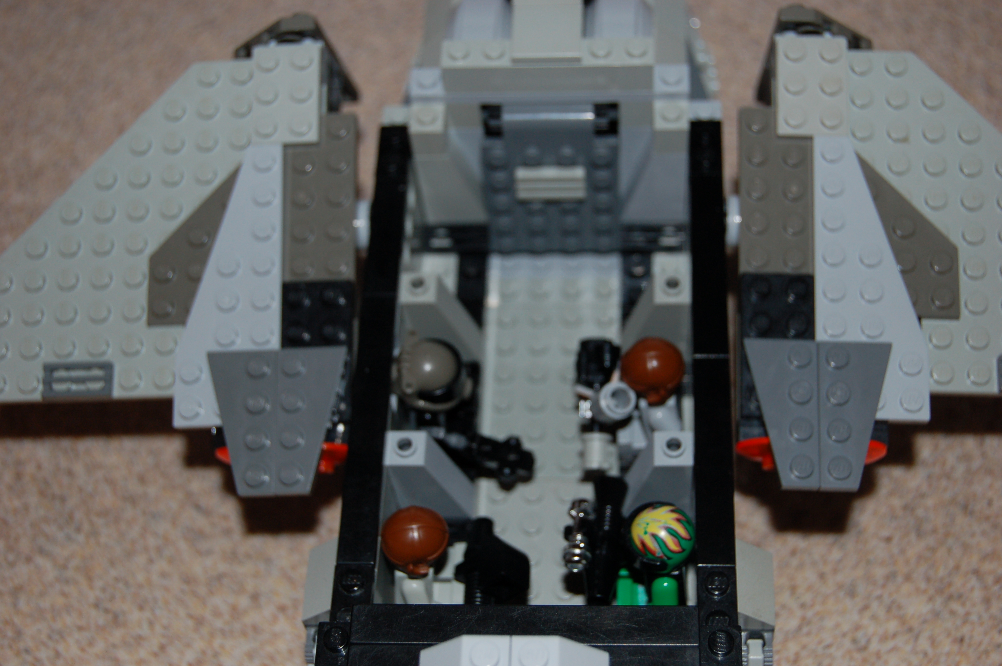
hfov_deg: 33.4
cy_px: 333
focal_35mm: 60
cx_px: 501
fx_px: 1669
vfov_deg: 22.6
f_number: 5
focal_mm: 40
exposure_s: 1/60
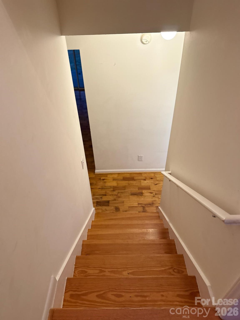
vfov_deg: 71.6
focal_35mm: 24
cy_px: 160
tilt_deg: -37.9
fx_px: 222
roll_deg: +2.3
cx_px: 120
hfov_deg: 56.8
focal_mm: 6.76
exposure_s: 1/60
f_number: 1.78
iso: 250
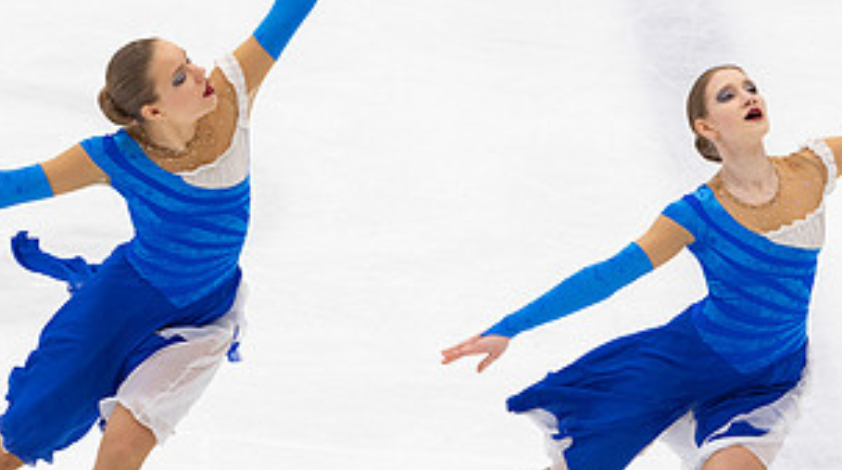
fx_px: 8200
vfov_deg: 3.3
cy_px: 161
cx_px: 153
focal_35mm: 368
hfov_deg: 5.9
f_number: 3.5
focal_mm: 122
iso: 800
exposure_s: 1/250
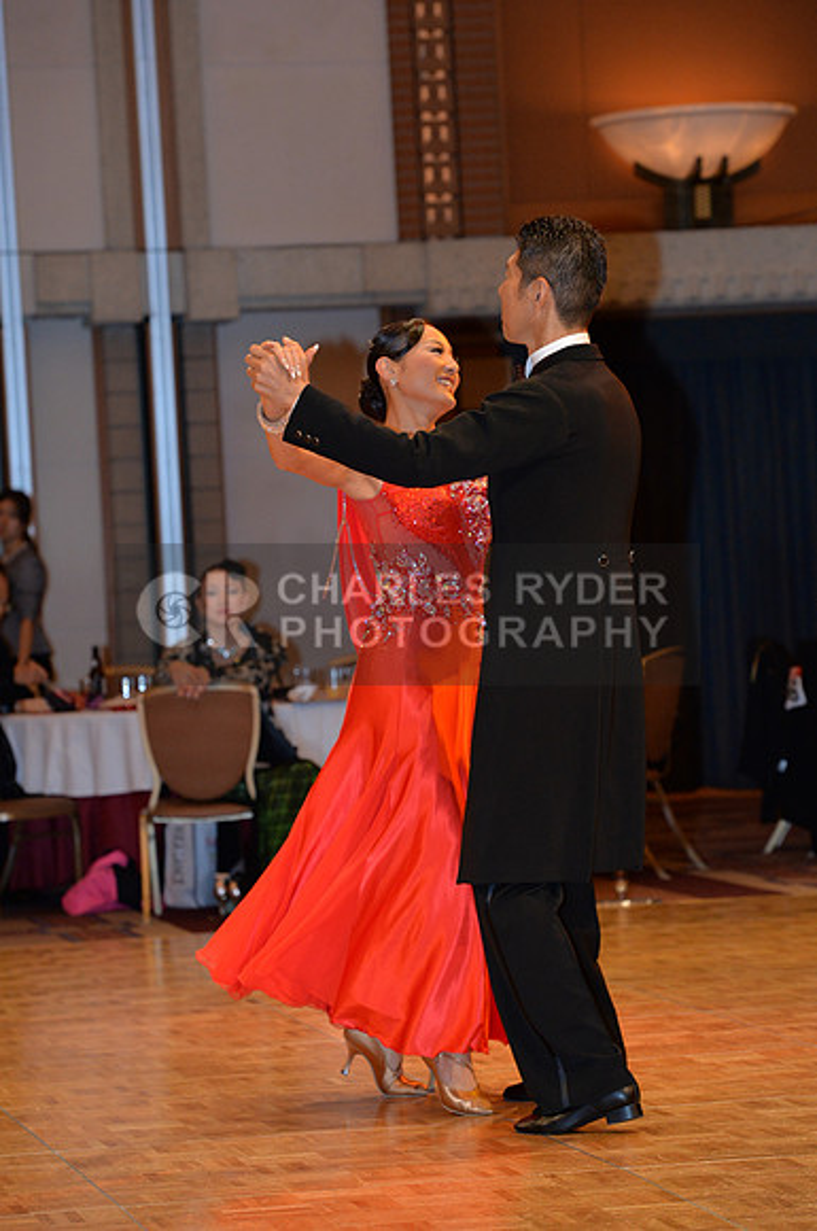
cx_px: 408
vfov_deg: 15.2
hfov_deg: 10.1
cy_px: 616
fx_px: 4609
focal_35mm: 135
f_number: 5.6
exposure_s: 1/250
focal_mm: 135
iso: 1600
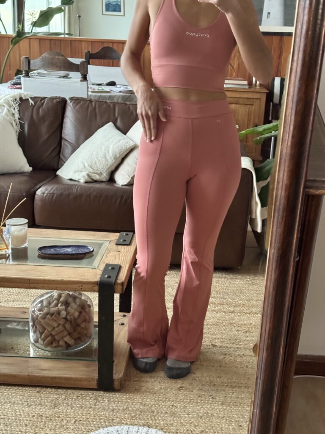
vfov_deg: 39.7
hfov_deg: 30.3
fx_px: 601
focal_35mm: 48
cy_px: 217
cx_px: 162
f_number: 1.78
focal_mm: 6.76
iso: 500
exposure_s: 1/33
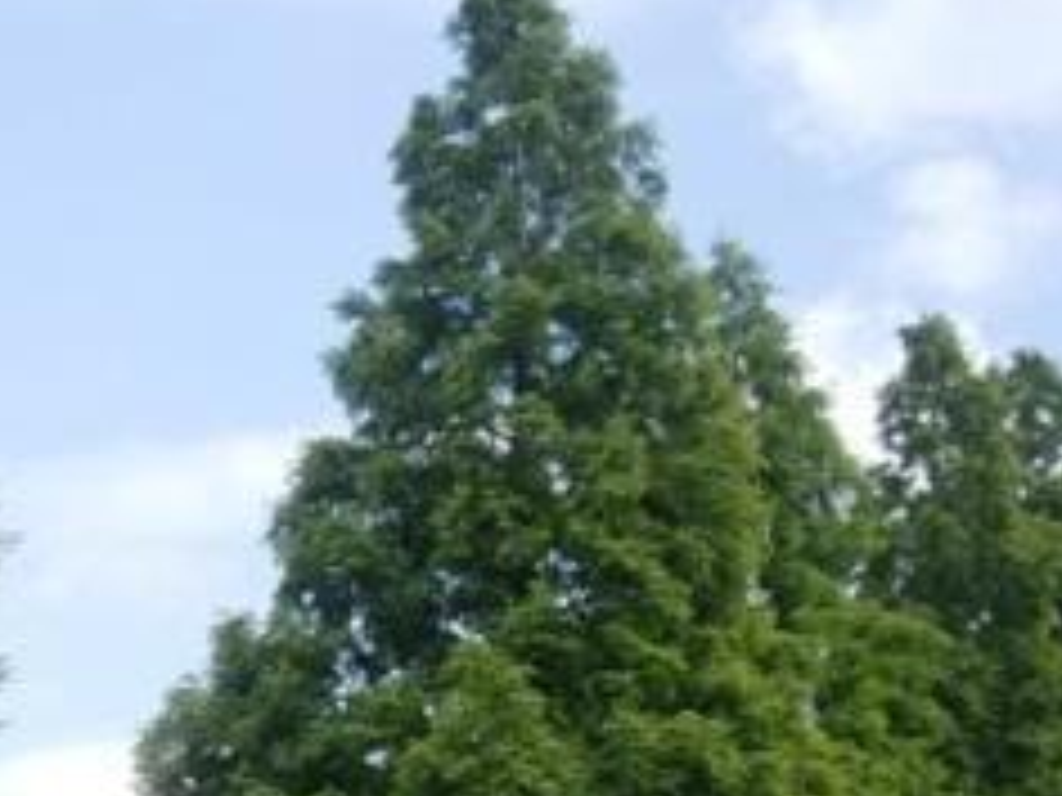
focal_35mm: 103
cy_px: 886
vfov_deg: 14.0
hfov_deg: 19.0
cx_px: 279
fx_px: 3160
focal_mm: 7.9
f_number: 2.8
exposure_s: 1/800
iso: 64
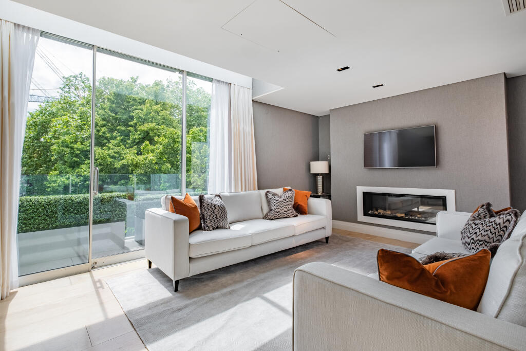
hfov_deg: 96.7
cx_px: 263
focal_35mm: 16
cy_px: 176
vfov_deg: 73.8
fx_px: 234
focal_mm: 10.5
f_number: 4.5
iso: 200
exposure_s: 1/1000
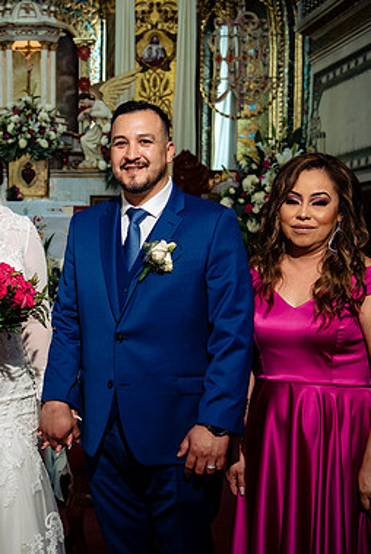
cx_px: 38
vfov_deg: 32.9
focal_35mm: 61
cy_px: 279
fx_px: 941
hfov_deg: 21.8
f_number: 5.6
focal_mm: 40
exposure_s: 1/125
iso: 2000
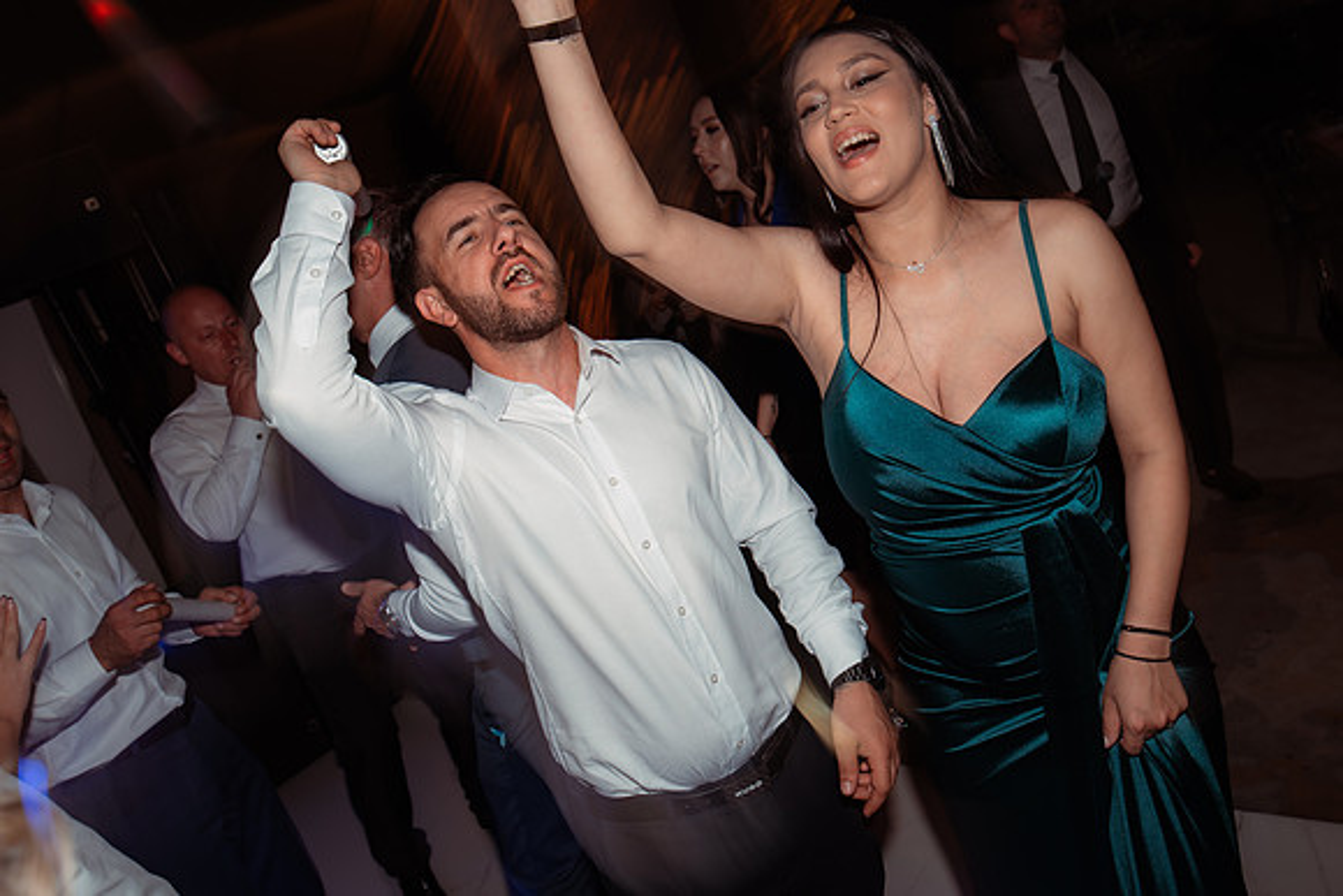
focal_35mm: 30
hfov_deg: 61.9
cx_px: 672
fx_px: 1119
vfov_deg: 43.6
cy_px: 448
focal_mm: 30
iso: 100
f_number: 6.3
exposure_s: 1/6
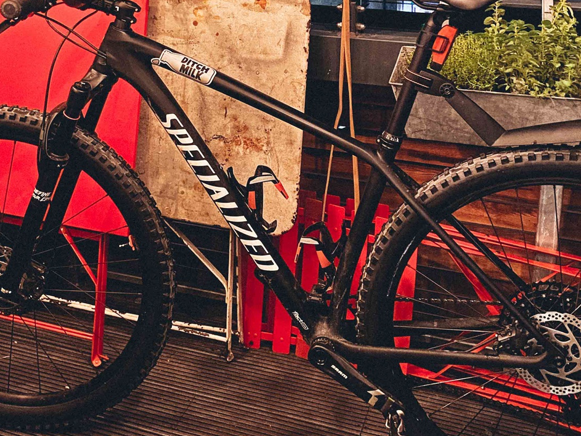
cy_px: 36
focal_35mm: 46
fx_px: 772
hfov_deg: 41.2
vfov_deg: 30.0
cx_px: 282
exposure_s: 1/8
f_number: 1.8
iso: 640
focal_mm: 4.25
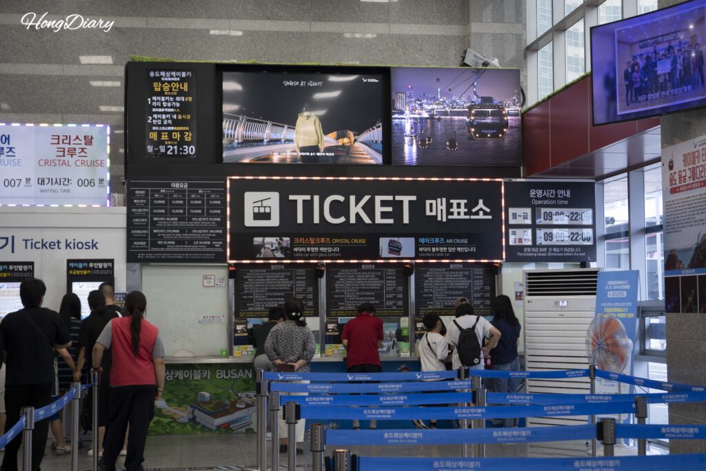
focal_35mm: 51
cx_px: 353
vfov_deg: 26.5
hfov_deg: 38.9
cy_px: 236
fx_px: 1000
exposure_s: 1/160
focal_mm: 51
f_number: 5.6
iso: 1600
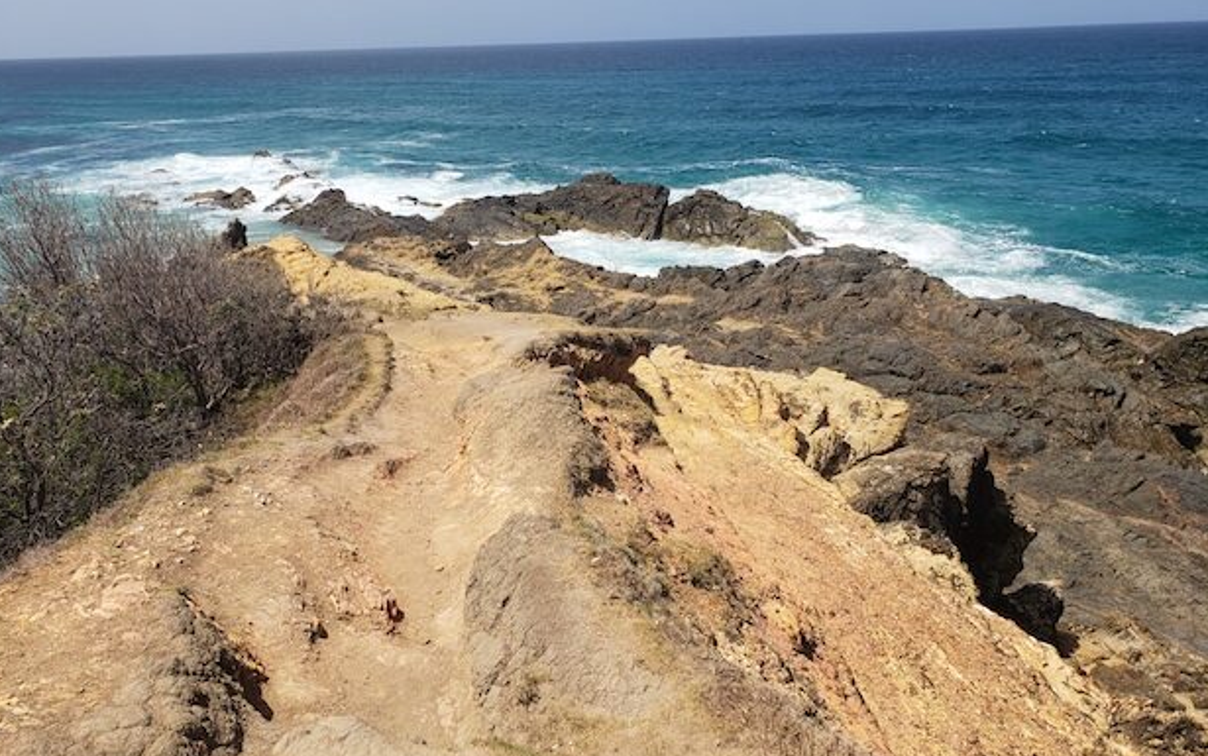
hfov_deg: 66.4
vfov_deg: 44.5
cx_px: 600
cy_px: 325
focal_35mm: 28
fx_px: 922
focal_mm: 4.3
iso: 50
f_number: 2.4
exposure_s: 1/1989
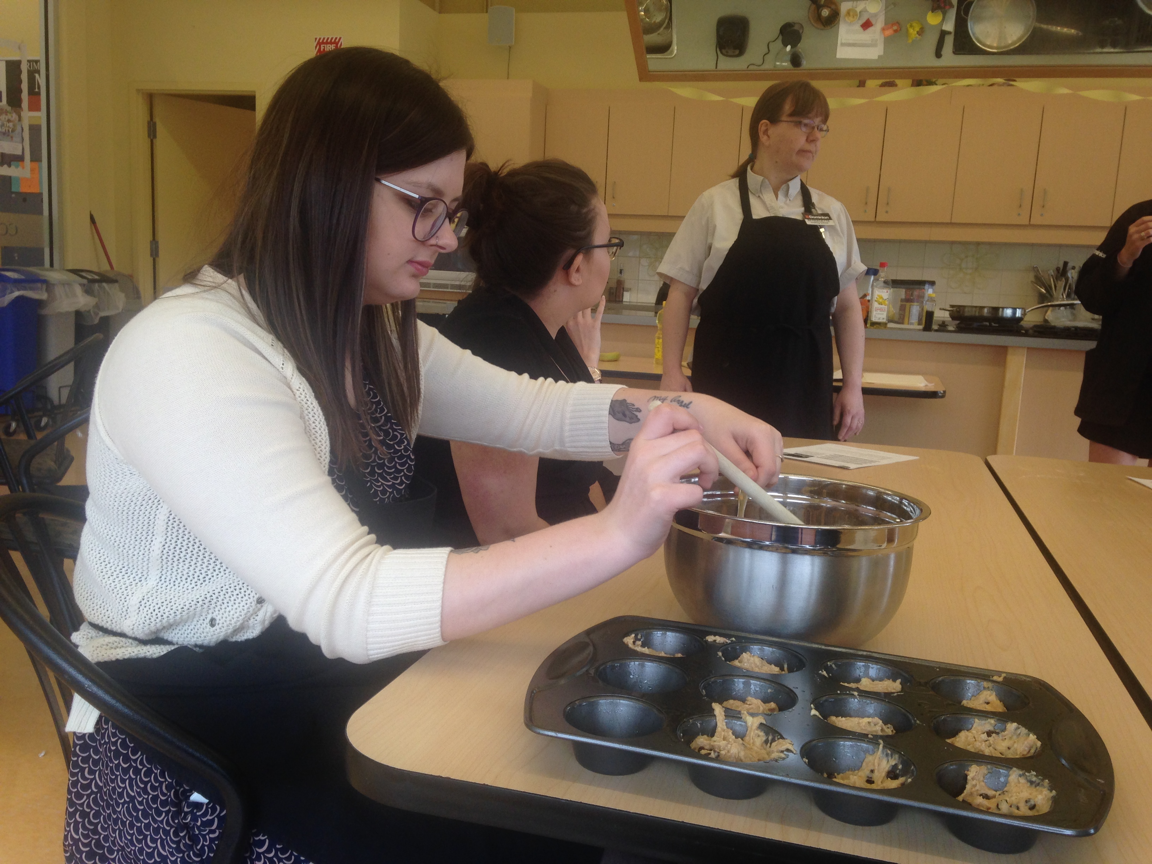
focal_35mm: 33
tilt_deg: -9.1
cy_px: 432
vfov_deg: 42.9
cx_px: 576
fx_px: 1098
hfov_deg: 55.4
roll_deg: -2.4
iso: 64
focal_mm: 4.12
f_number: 2.4
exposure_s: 1/120
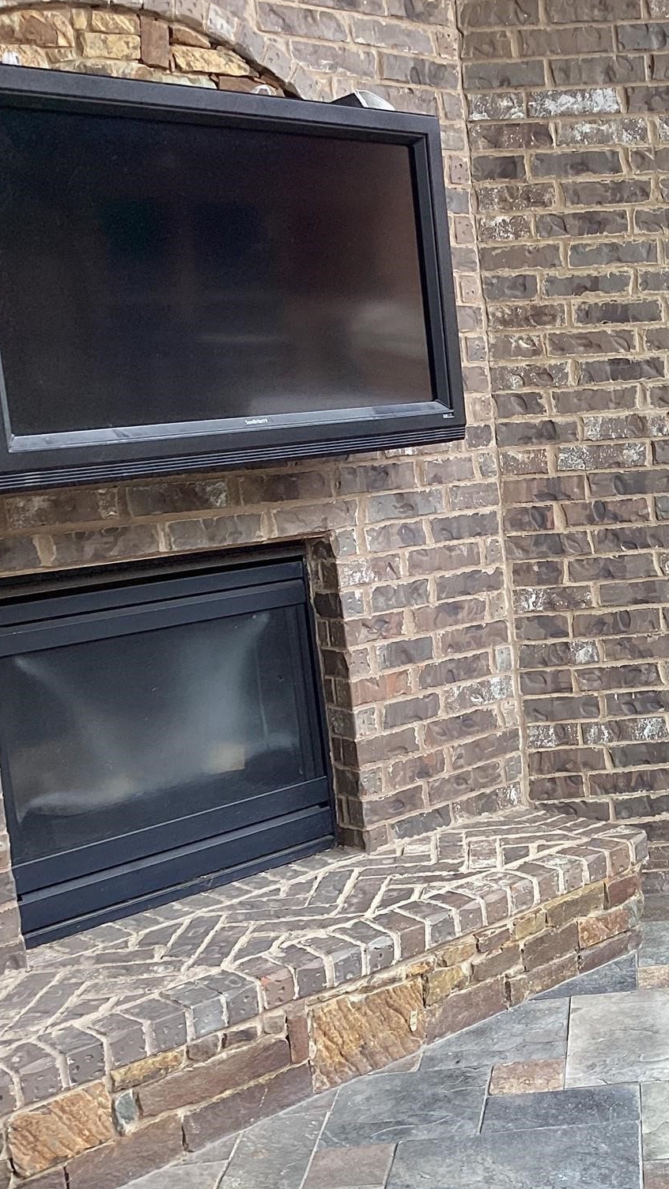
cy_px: 601
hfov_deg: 24.2
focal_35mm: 46
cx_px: 739
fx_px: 1451
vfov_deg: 44.6
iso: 50
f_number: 2.4
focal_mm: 3.3
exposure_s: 1/120
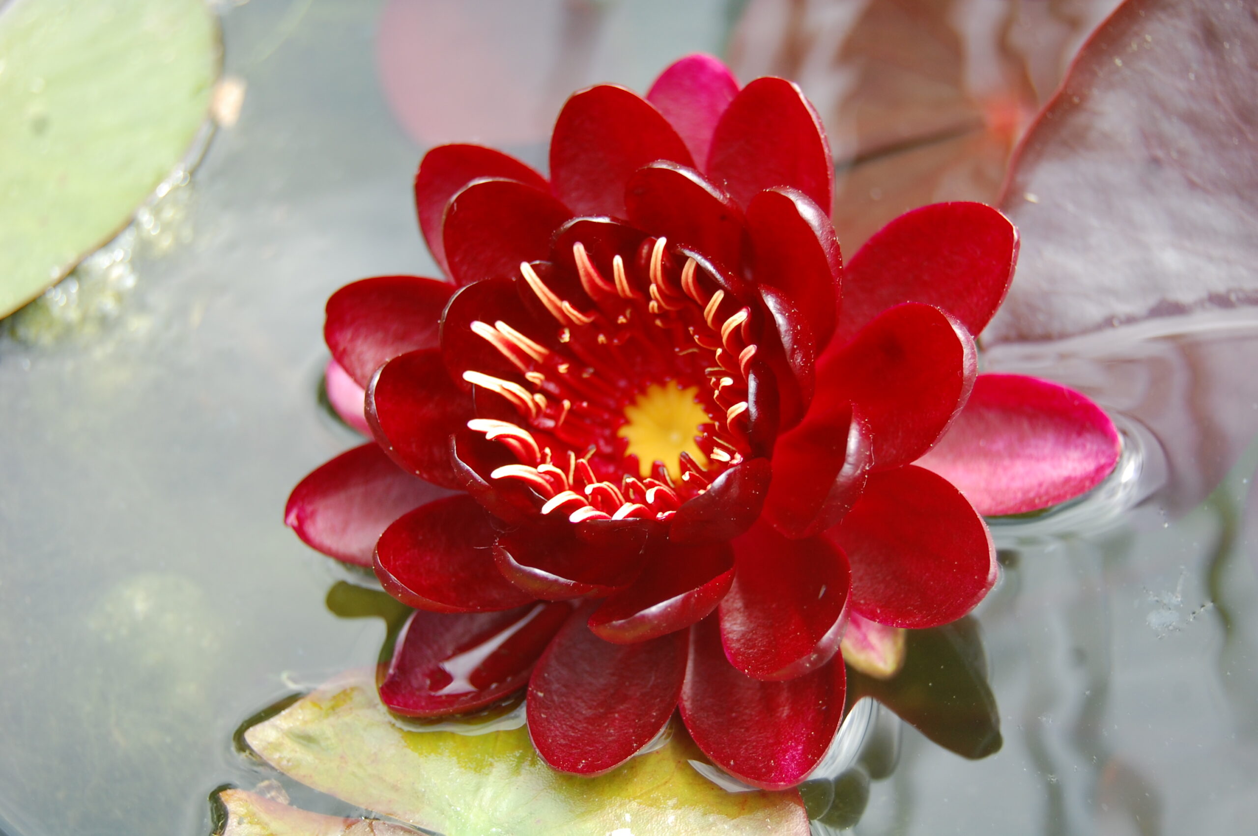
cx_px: 629
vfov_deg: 21.5
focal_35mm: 63
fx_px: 2199
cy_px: 418
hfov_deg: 31.9
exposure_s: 1/125
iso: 250
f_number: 5.6
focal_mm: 42
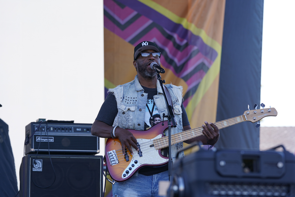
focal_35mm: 122
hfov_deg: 16.8
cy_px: 98
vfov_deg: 11.2
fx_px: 1000
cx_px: 148
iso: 100
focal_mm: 122
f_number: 4.5
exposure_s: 1/160
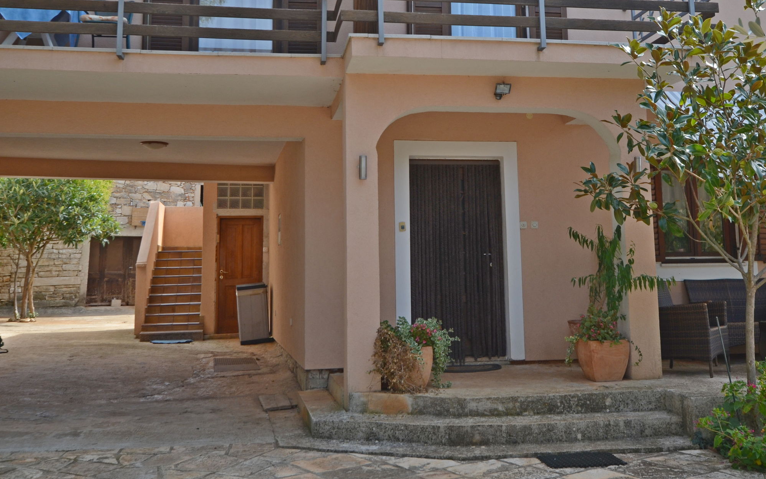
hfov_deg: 48.5
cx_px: 415
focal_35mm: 41
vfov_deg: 31.0
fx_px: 850
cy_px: 130
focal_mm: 19
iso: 200
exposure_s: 1/250
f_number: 8
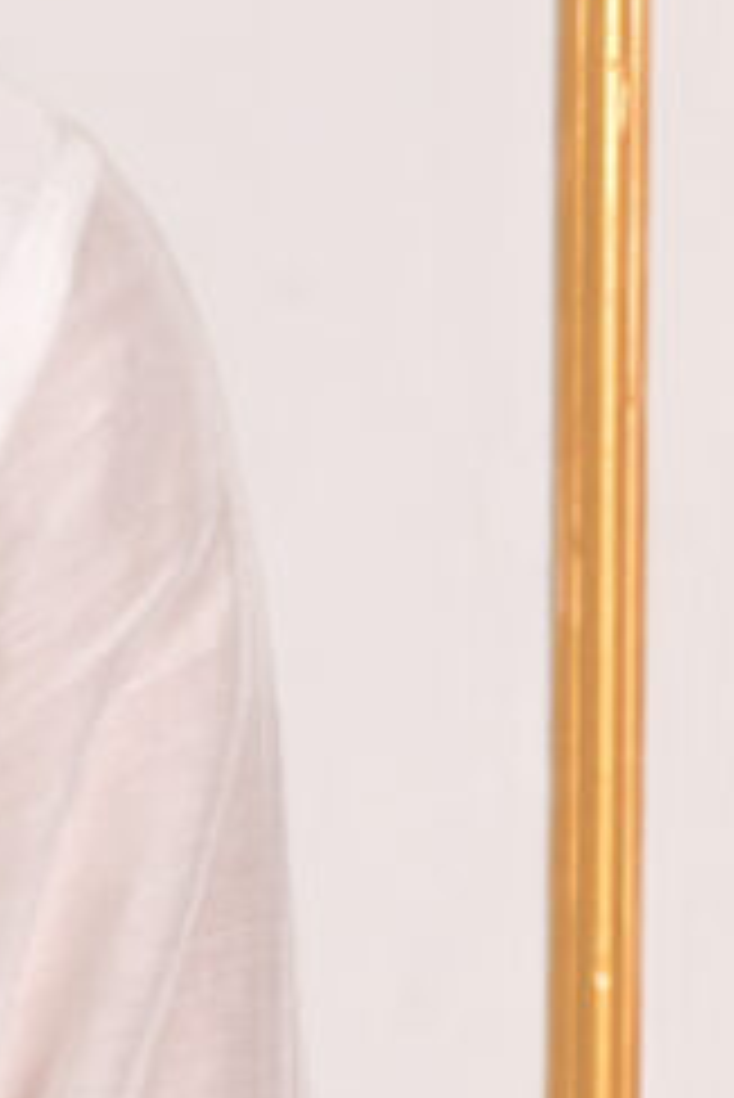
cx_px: -1135
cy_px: 1210
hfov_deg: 4.4
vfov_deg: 6.7
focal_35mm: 307
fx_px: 9375
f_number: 10
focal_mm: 50
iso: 80
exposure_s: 1/125
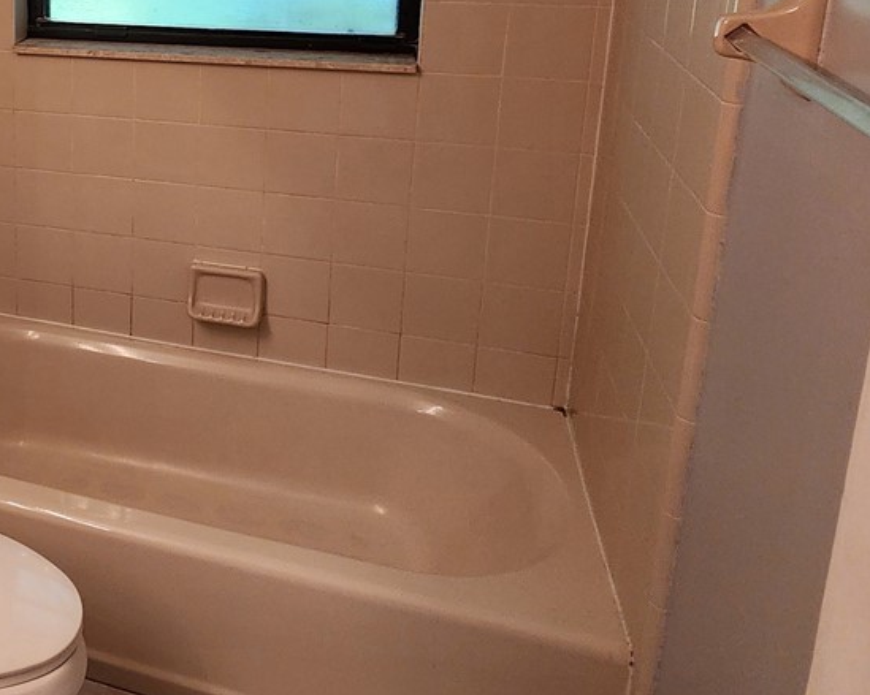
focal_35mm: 37
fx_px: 953
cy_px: 76
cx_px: -92
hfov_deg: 39.8
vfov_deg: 37.6
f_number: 2.2
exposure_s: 1/60
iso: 160
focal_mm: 2.2
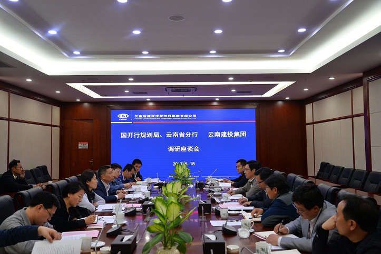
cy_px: 127
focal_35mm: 34
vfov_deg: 38.9
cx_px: 190
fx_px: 360
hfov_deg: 55.8
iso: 1250
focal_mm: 34
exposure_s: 1/125
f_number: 5.6
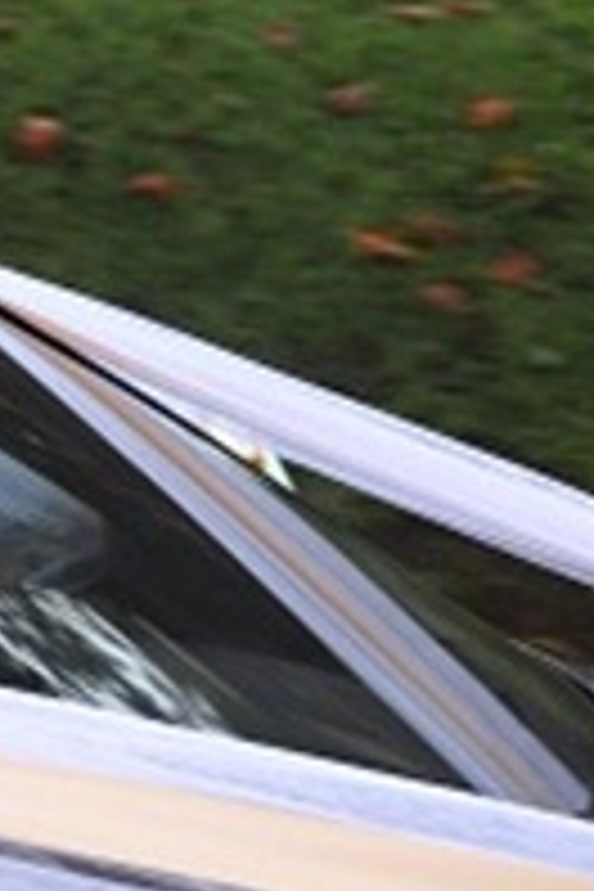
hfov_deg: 6.3
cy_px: -216
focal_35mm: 207
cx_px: -900
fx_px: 5122
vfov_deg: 9.8
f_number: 9
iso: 400
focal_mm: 35
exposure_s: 1/125
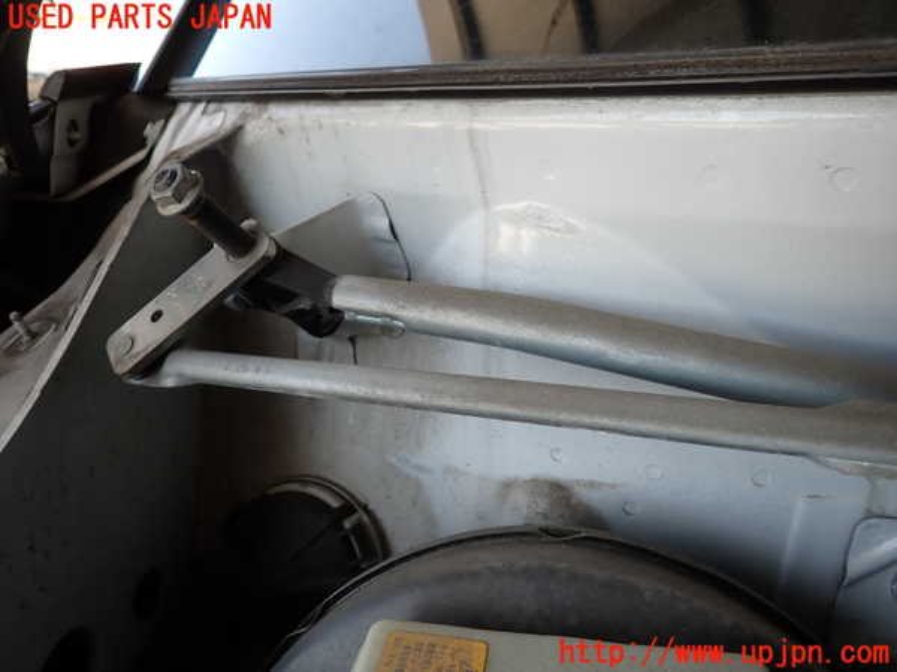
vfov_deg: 54.9
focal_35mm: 25
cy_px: 336
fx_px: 648
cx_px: 448
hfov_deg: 69.4
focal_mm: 4.5
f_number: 2
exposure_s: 1/200
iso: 100
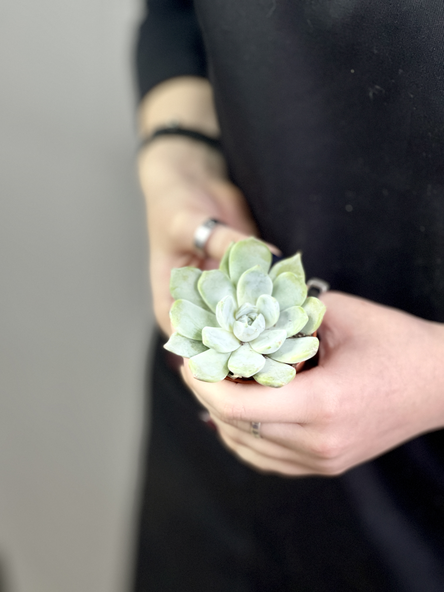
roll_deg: +1.1
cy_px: 296
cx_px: 222
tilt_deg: -38.4
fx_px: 1095
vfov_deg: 30.3
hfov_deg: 22.9
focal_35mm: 64
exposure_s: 1/40
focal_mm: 7.5
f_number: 2.2
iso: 250
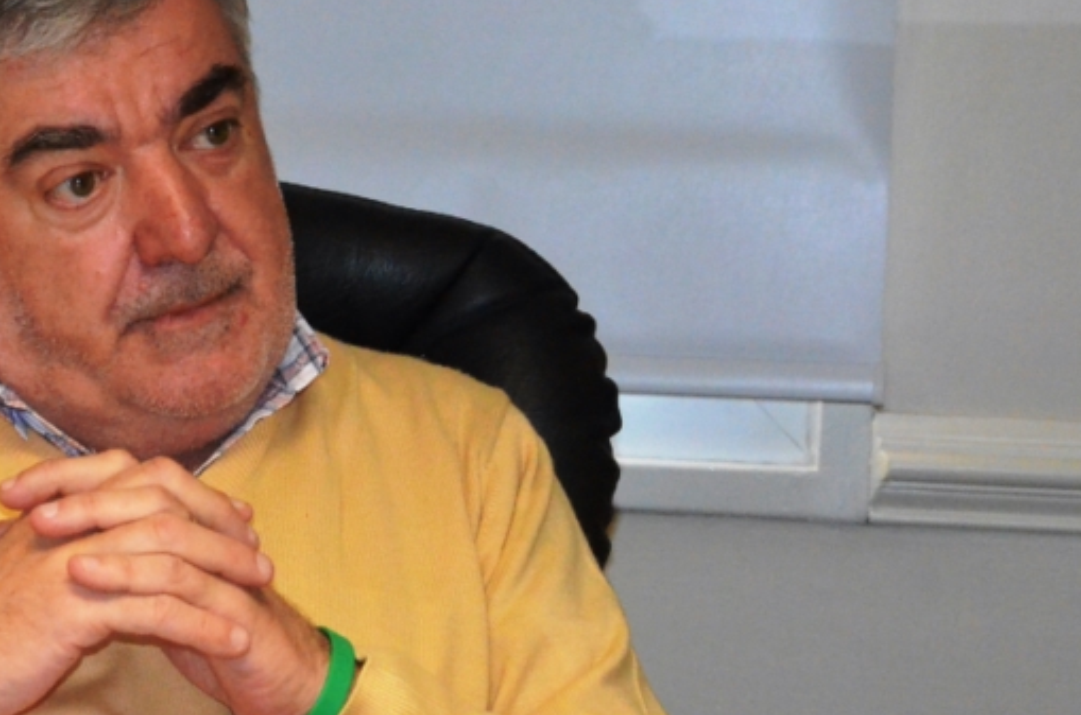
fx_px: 4974
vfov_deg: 8.2
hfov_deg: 12.3
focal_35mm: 166
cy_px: 418
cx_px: 108
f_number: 8
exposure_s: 1/80
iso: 6400
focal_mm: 55
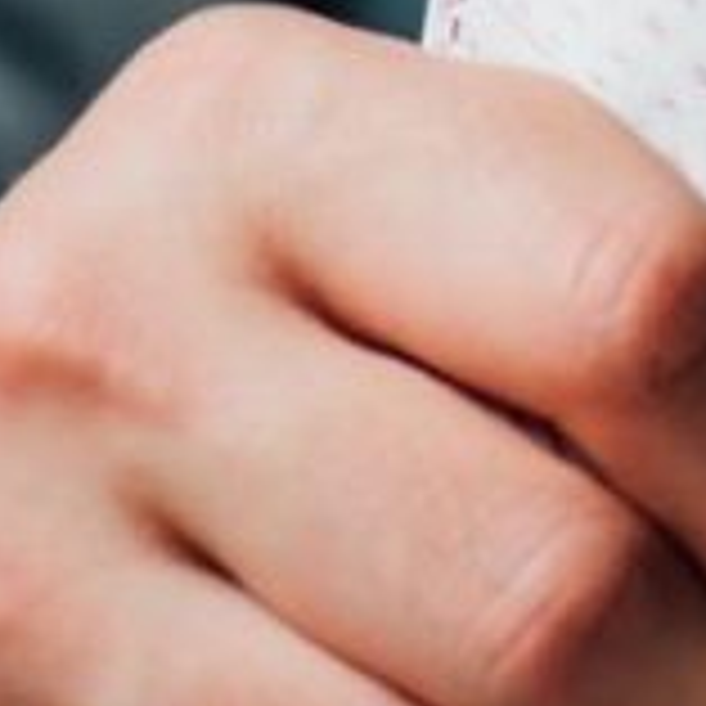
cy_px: -234
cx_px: 1970
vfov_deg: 3.0
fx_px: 13429
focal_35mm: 582
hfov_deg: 3.0
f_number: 5
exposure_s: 1/200
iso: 100
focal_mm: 105
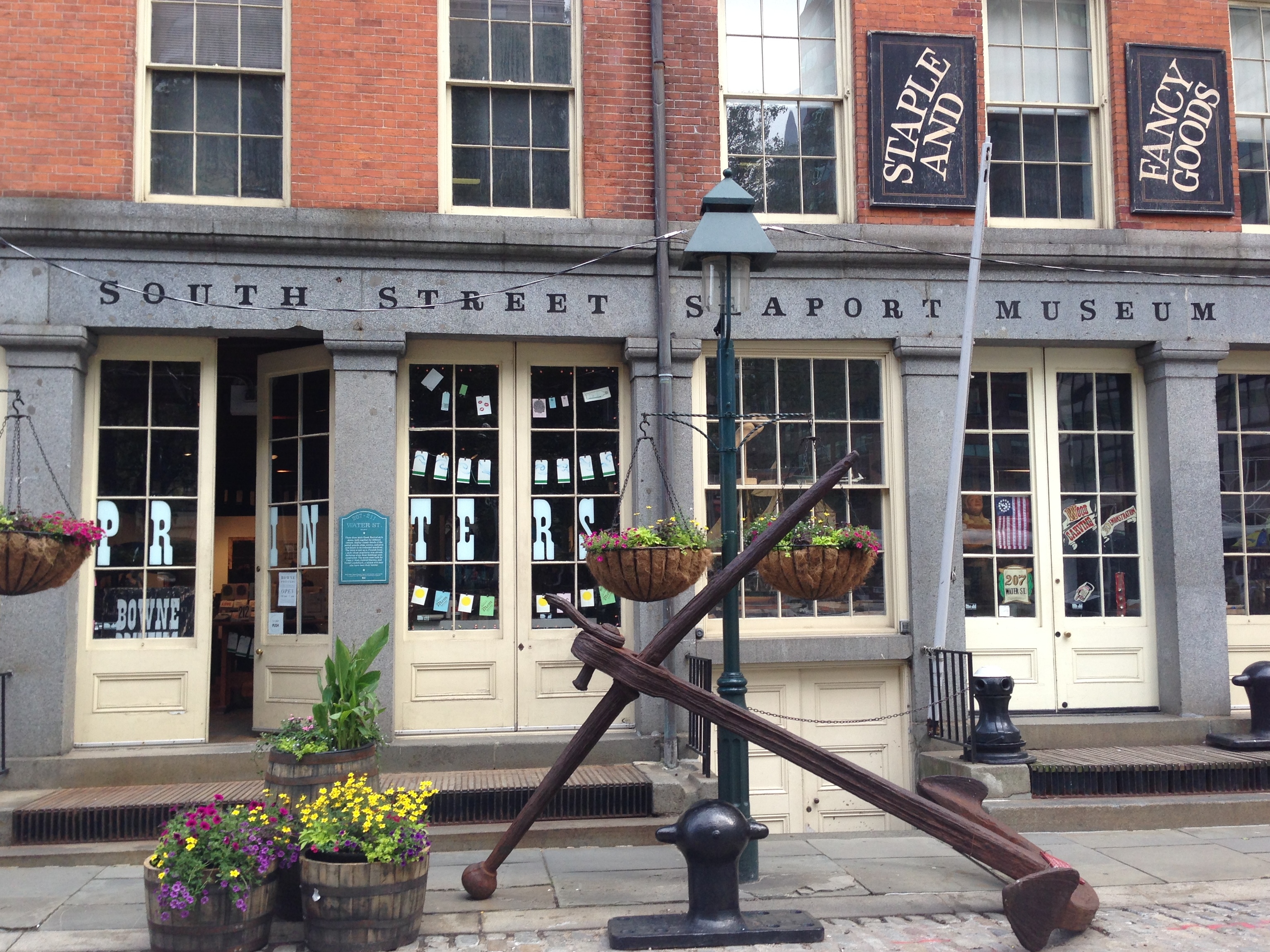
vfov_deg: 42.9
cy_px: 476
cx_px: 635
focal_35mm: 33
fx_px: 1211
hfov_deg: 55.4
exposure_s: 1/141
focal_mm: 4.12
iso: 50
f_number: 2.4
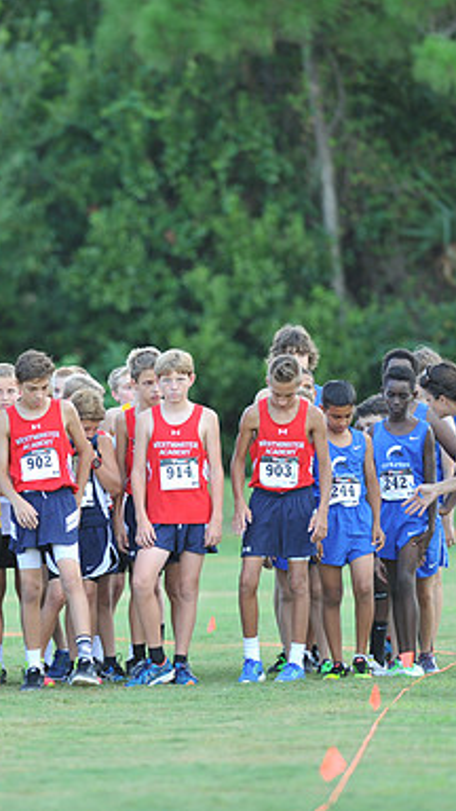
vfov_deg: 4.5
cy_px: 406
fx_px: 10210
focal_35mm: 475
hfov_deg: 2.6
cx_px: 57
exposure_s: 1/400
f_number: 3.5
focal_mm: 300
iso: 800
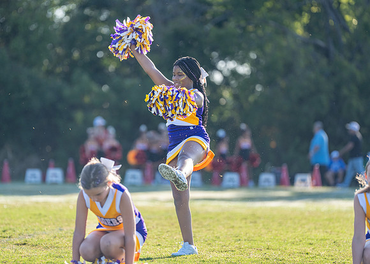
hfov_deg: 9.9
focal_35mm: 203
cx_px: 159
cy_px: 135
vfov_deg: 7.1
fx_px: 2128
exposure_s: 1/2000
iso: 400
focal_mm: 171
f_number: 2.8
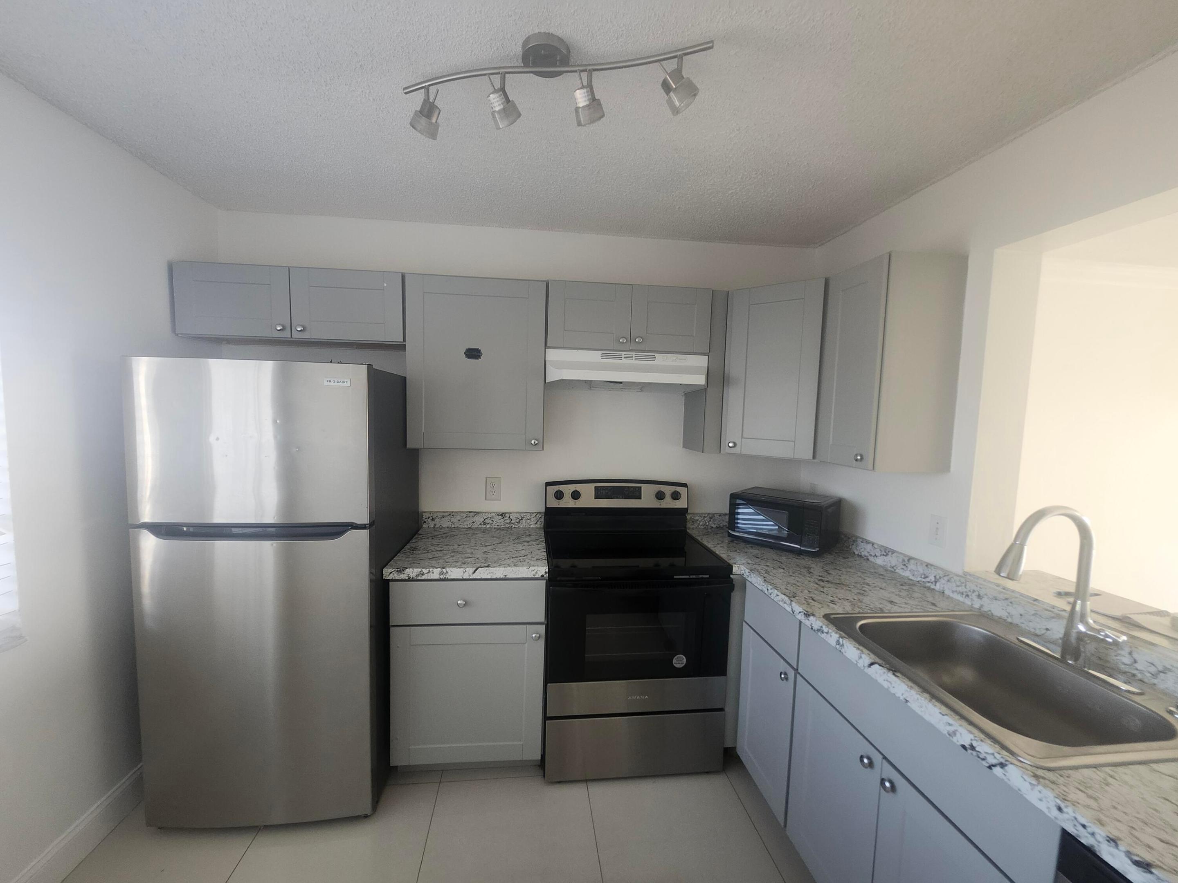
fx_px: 442
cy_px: 442
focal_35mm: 13
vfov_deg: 89.9
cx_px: 589
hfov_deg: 106.2
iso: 100
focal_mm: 1.74
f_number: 2.2
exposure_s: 1/60
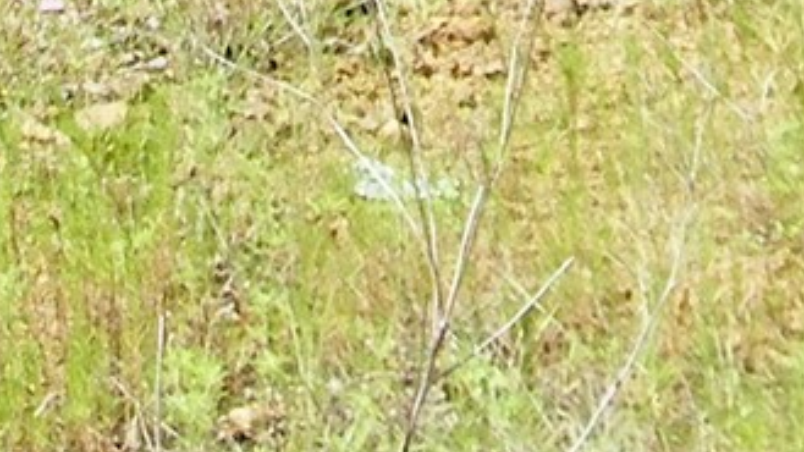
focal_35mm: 178
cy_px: -855
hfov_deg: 12.0
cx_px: 687
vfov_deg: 6.3
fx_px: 3794
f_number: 7
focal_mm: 5
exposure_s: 1/125
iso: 80
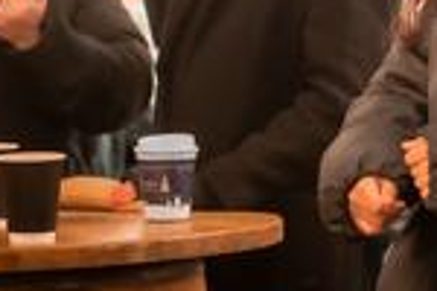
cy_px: -154
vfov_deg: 4.4
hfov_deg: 6.5
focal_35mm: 312
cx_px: 623
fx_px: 3787
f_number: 2.5
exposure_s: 1/160
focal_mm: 85
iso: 1600
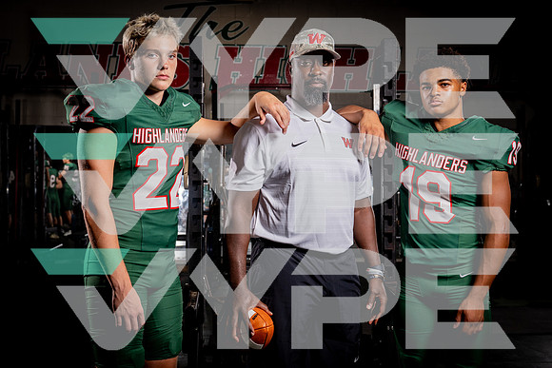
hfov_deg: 39.1
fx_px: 778
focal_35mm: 51
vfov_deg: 26.6
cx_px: 276
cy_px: 184
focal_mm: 47
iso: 200
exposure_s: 1/250
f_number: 5.6
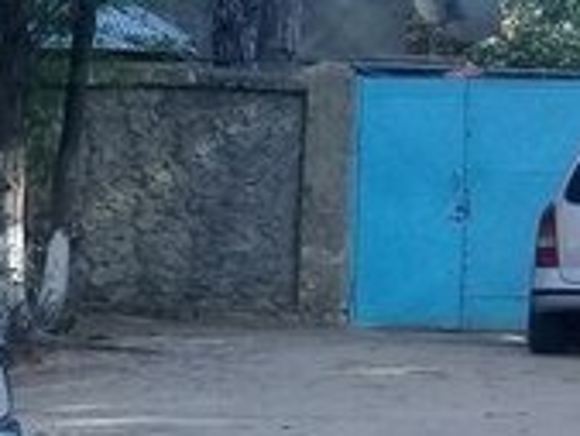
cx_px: -419
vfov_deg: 12.1
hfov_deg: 14.5
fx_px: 2029
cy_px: 465
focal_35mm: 121
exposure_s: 1/300
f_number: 2.2
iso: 64
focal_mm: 3.3
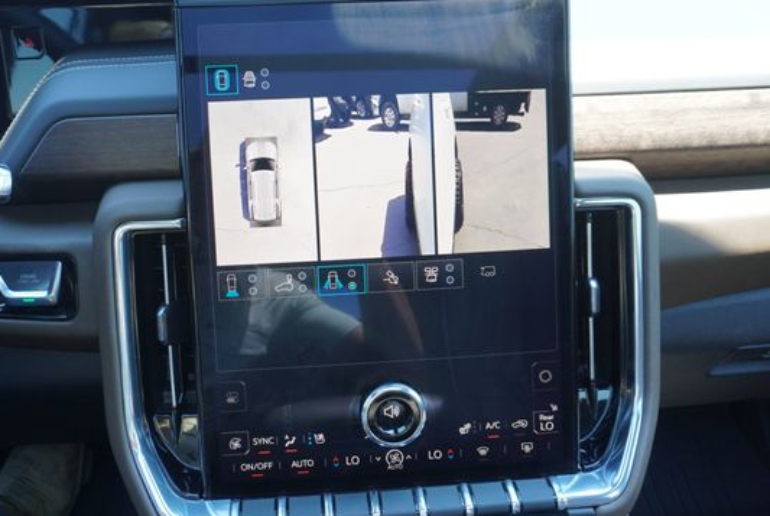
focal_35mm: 31
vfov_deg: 42.8
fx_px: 655
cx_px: 332
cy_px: 217
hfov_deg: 60.6
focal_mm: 17
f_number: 4
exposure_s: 1/60
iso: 250
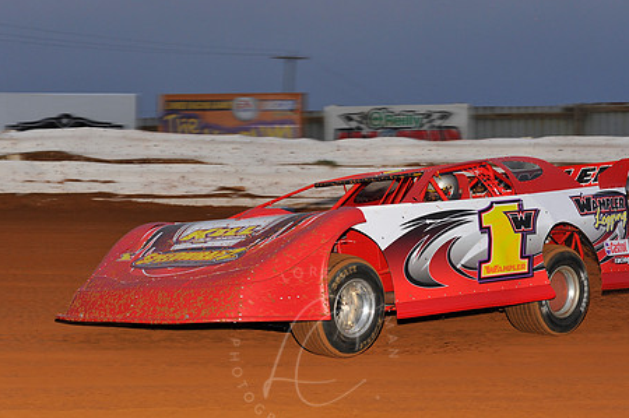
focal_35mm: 129
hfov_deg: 15.9
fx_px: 2251
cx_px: 313
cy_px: 222
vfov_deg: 10.6
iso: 500
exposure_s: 1/250
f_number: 5.6
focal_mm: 100
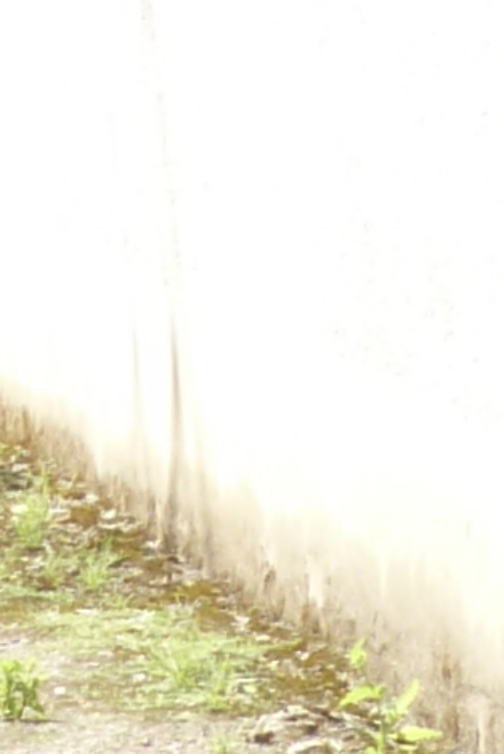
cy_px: -119
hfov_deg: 3.4
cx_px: -591
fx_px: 8324
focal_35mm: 397
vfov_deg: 5.2
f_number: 3.4
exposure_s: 1/250
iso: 100
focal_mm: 9.1
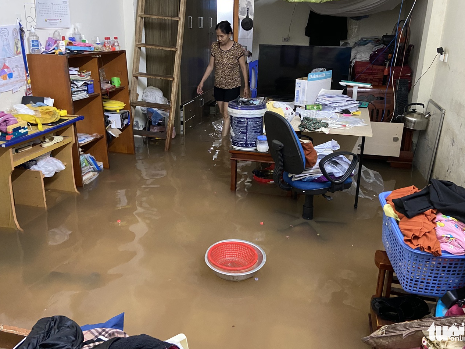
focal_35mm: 30
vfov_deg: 46.7
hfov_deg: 60.0
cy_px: 152
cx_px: 238
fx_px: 403
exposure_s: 1/25
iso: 500
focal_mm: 4.25
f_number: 1.8
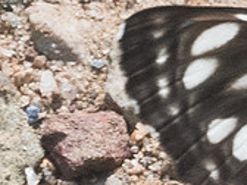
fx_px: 17047
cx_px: 420
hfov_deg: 0.8
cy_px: 45
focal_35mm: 2389
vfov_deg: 0.6
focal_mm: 150
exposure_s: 1/160
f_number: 13
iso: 1000
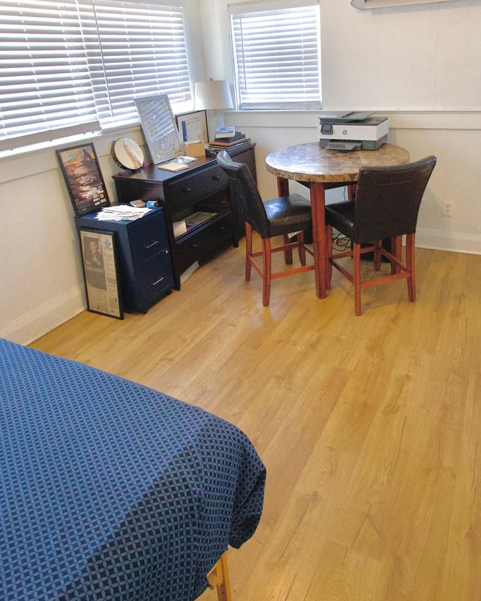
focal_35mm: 24
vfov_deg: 68.8
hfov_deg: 58.3
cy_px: 215
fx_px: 427
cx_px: 290
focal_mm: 7
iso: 1250
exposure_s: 1/60
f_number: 4
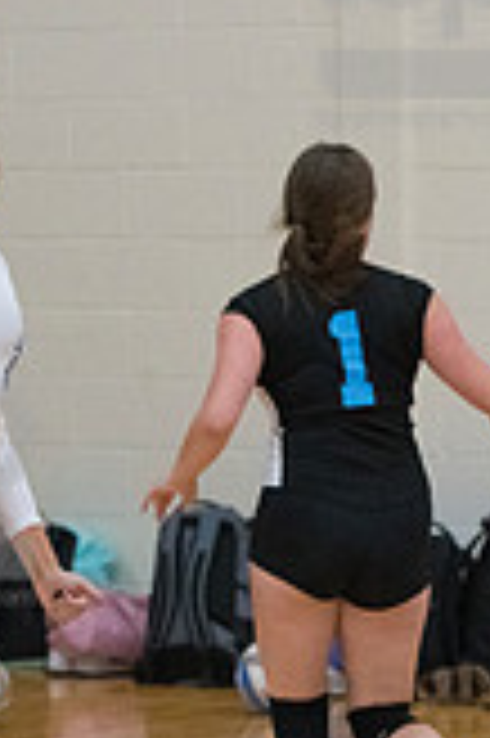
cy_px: 486
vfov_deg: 6.3
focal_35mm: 329
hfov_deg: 4.2
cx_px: -72
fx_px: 6731
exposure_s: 1/1000
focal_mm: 120
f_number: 4.5
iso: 6400
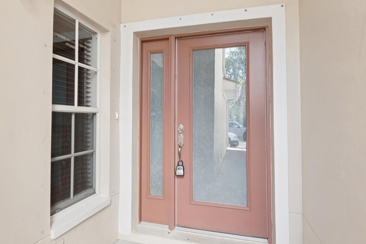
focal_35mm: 20
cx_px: 176
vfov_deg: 61.9
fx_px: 203
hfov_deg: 83.9
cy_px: 123
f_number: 8
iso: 400
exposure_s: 1/125
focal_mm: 16
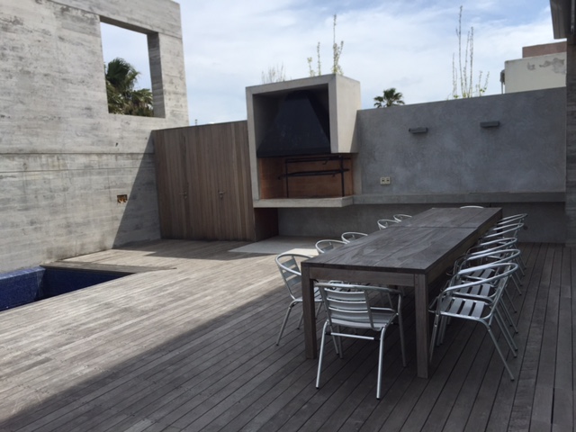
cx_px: 288
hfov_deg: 61.7
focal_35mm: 29
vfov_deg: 48.2
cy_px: 216
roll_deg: +3.6
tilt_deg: -5.9
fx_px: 483
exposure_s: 1/3300
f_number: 2.2
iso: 32
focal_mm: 4.15
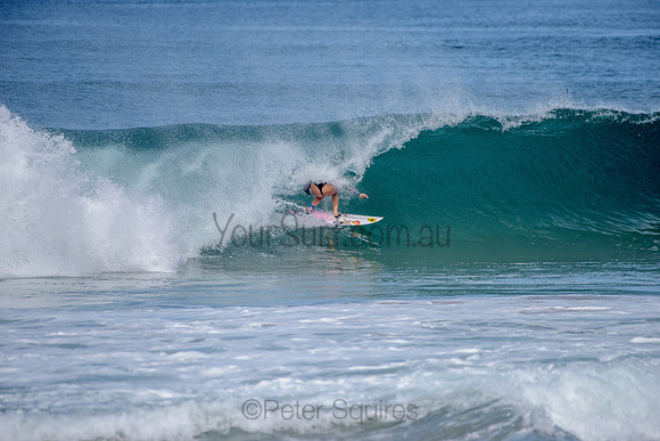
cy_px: 220
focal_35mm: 500
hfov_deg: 4.1
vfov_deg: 2.8
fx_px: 9168
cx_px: 330
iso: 250
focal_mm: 500
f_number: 6.3
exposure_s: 1/2500
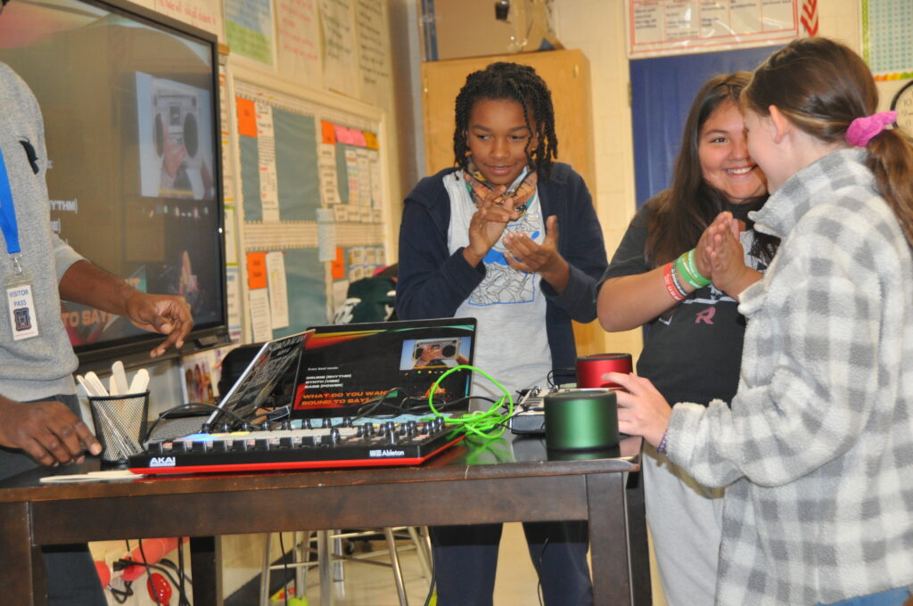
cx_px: 456
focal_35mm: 60
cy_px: 303
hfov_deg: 33.4
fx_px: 1520
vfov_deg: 22.6
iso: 800
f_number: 4.5
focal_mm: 40
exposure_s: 1/60
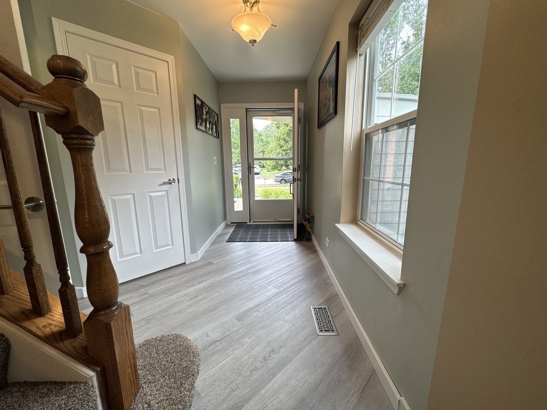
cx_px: 274
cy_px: 205
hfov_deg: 102.1
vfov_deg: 85.7
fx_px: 221
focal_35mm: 14
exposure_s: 1/120
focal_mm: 2.22
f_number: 2.2
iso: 80
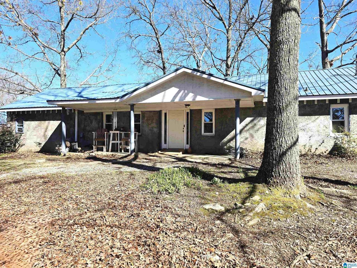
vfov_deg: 58.9
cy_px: 134
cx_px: 178
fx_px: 237
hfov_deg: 73.9
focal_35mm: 23
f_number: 1.7
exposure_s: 1/455
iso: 12
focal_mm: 6.3
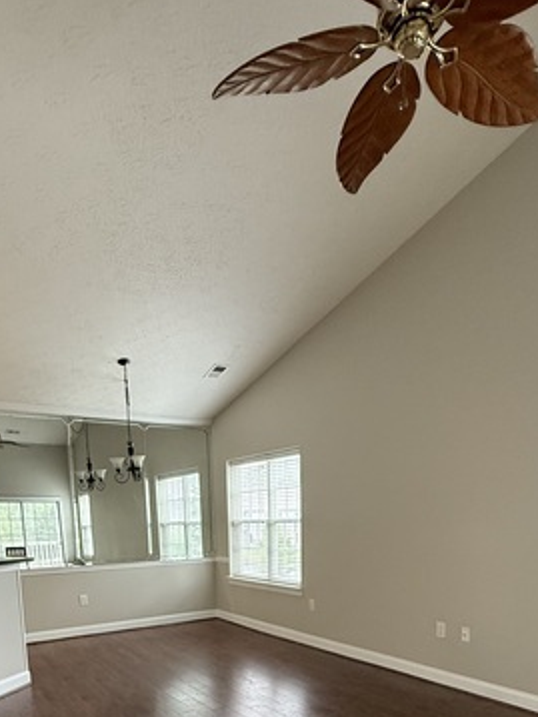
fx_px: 539
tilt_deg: -8.9
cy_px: 610
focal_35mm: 26
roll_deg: +0.4
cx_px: 250
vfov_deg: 59.8
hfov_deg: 53.0
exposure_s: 1/75
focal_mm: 2.22
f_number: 2.2
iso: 320
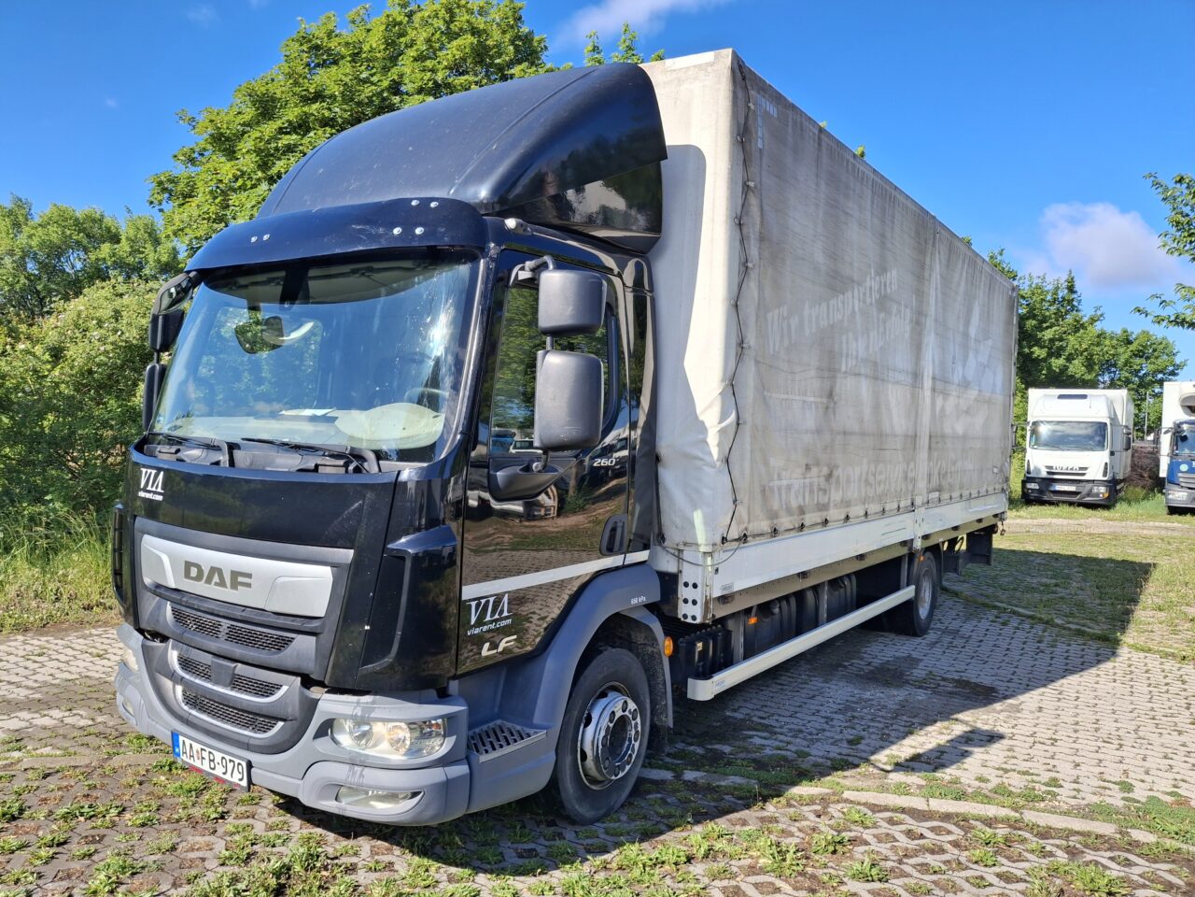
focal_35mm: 25
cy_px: 448
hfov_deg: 69.4
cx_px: 598
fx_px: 863
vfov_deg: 54.9
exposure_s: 1/1587
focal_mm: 4.69
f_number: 1.8
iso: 32
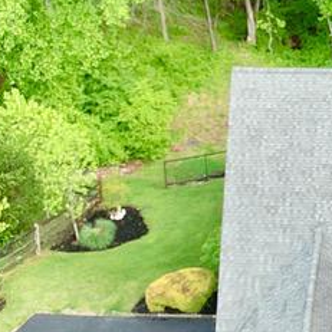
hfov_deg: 10.4
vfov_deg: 10.5
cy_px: 120
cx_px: 395
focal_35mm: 166
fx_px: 1801
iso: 100
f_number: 2.8
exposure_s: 1/400
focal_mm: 8.38
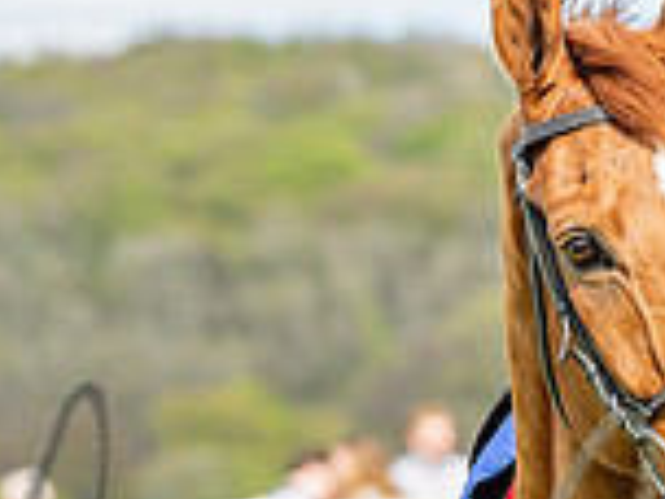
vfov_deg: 2.7
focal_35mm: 550
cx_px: 656
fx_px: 10566
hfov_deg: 3.6
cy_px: 488
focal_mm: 105
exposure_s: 1/1600
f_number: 4
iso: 200
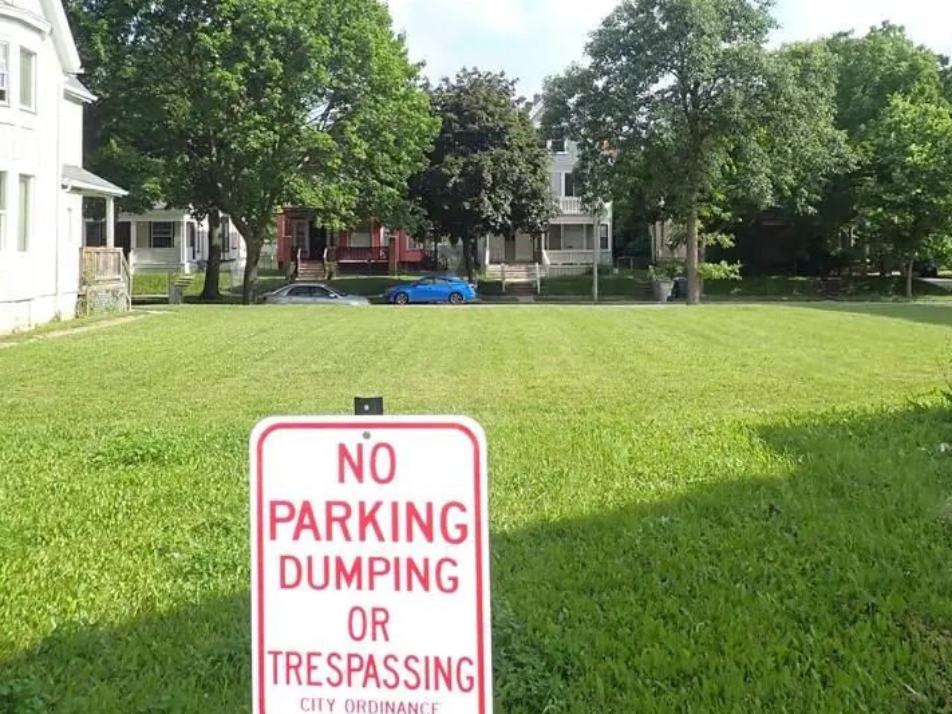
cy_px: 226
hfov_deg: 51.4
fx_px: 990
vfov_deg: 39.1
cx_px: 474
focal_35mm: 36
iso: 100
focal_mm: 4.5
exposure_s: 1/800
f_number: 2.8
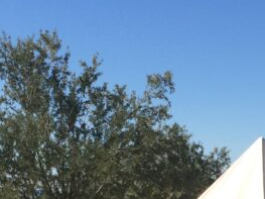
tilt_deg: -4.9
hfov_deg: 17.3
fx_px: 865
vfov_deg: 12.7
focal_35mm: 113
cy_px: 261
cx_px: 209
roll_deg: -1.6
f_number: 2.2
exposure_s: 1/2160
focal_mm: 4.15
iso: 32
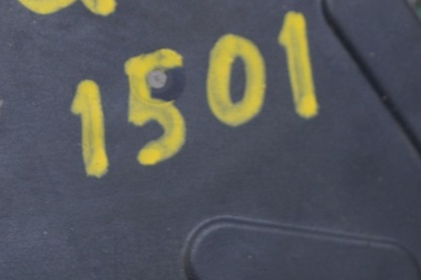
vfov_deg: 7.9
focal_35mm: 173
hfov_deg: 11.8
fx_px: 2023
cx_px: 42
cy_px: 52
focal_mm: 48
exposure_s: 1/25
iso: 400
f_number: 5.6
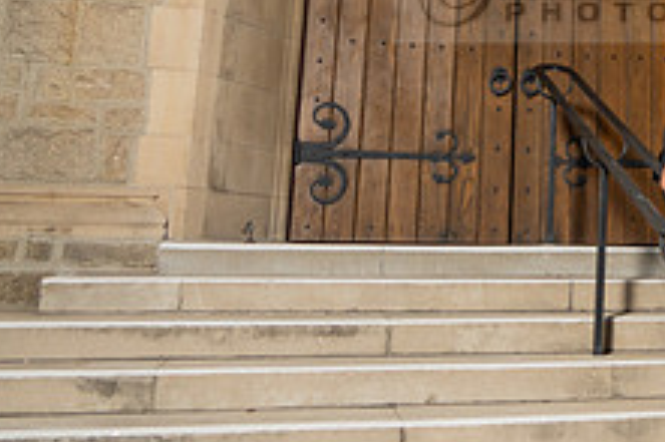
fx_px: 1163
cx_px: 656
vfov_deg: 20.6
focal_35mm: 63
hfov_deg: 29.9
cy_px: -29
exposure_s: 1/200
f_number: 4
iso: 400
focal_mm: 24
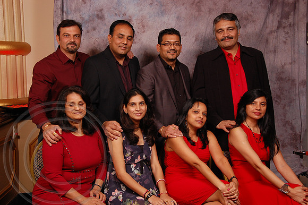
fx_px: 487
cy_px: 102
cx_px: 154
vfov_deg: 23.8
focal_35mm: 57
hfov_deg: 35.1
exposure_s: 1/200
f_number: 5.6
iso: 400
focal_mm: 38
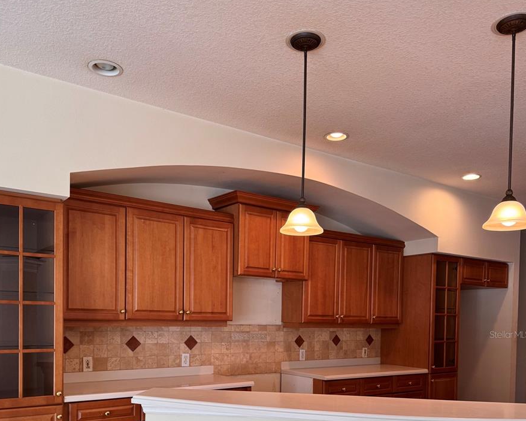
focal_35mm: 32
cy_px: 334
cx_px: 262
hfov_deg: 55.6
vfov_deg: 43.7
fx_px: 498
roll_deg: -0.3
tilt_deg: -1.7
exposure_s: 1/120
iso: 160
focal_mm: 6.76
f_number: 1.78
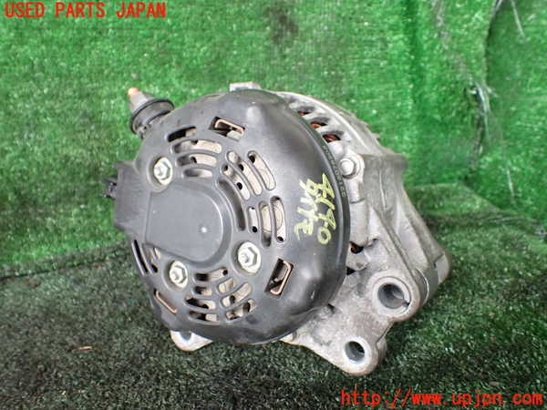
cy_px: 205
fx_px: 474
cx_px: 274
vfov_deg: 46.8
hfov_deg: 60.0
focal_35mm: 30
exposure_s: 1/100
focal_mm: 5.4
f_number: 2.3
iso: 800
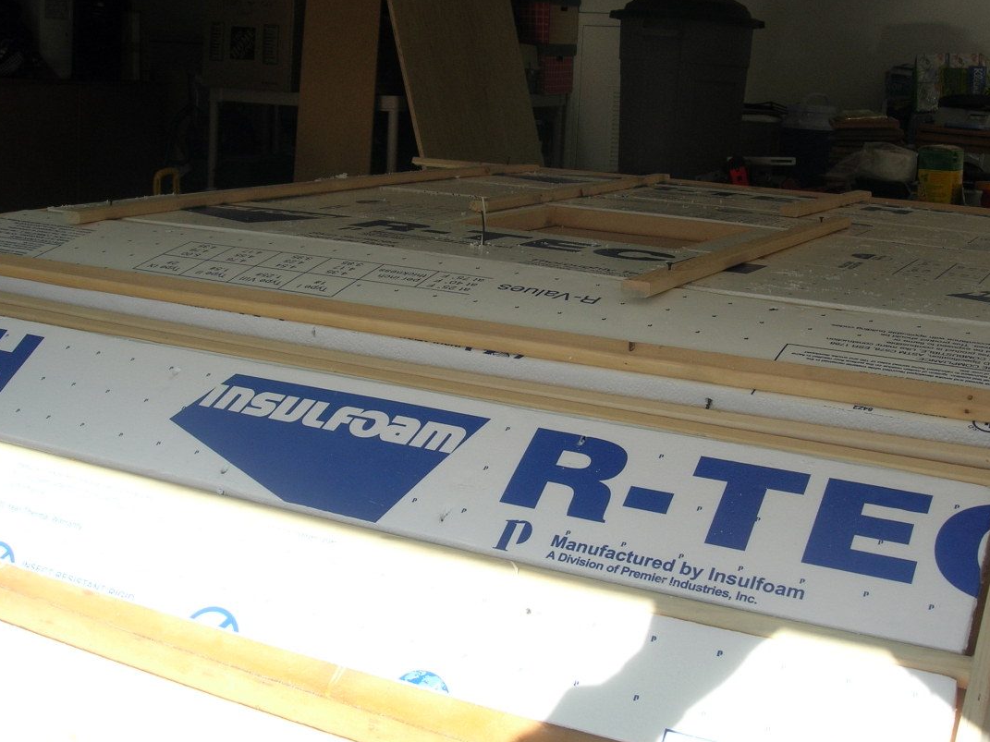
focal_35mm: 46
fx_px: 1315
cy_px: 297
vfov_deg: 31.4
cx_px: 556
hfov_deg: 41.2
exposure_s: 1/248
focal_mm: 7.8
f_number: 4.8
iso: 64
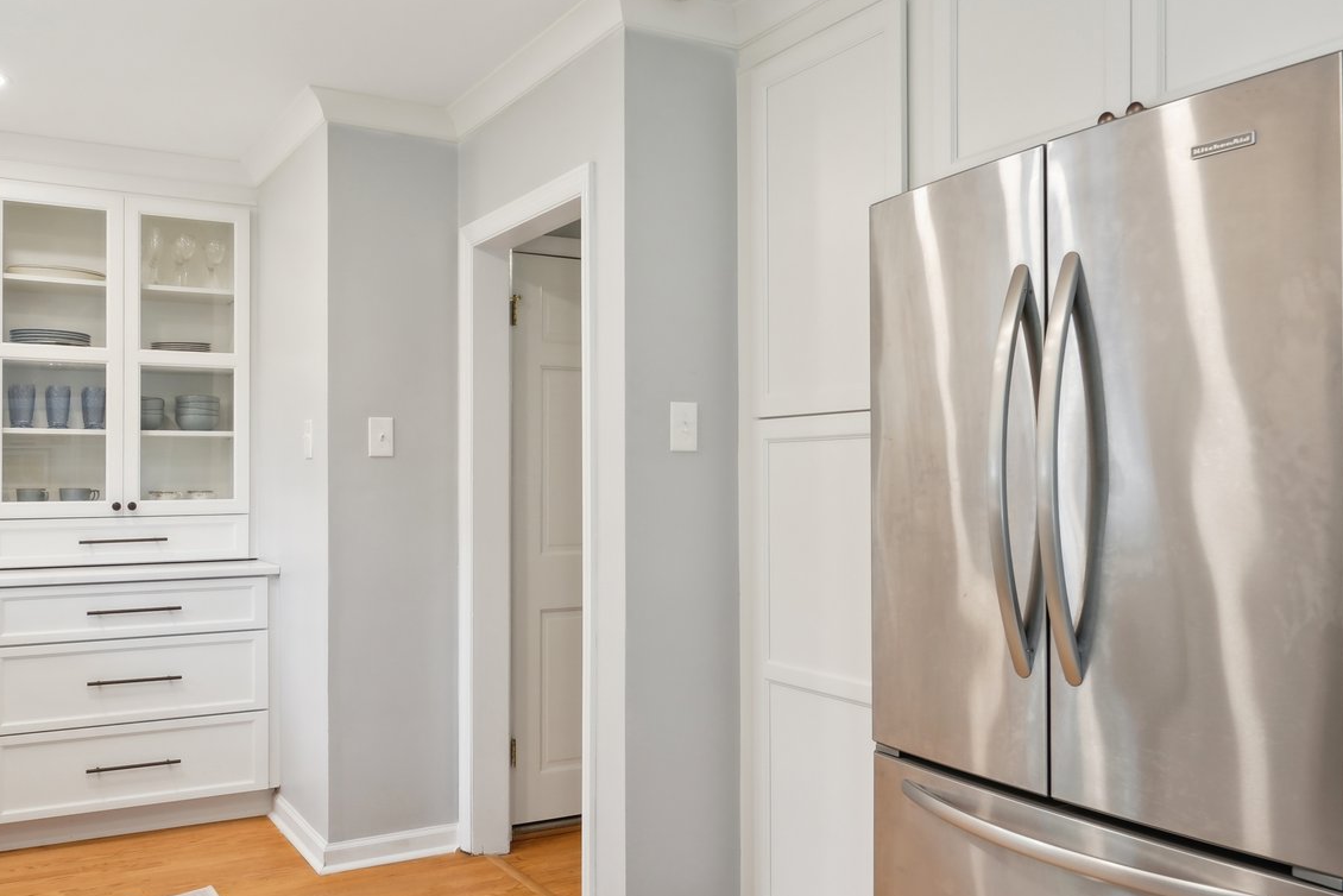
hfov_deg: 63.4
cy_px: 499
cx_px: 580
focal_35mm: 29
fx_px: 1082
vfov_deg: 44.9
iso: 400
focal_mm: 16
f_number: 8
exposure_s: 1/5
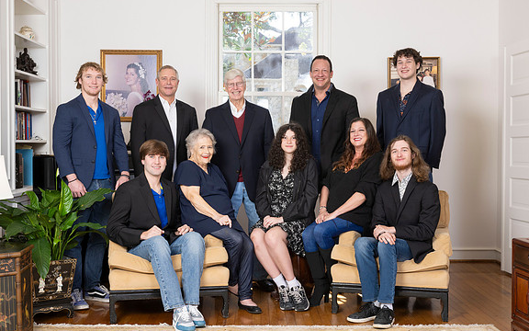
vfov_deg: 28.0
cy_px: 171
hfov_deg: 43.5
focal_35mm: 46
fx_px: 663
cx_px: 269
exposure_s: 1/80
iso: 320
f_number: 8
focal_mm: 41
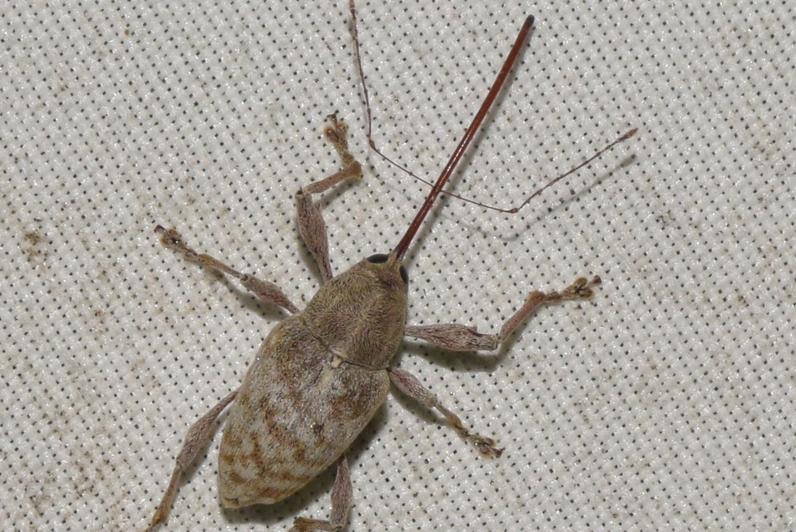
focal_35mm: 210
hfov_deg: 9.8
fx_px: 4647
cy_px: 266
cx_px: 398
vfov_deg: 6.6
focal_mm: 140
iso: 500
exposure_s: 1/160
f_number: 14
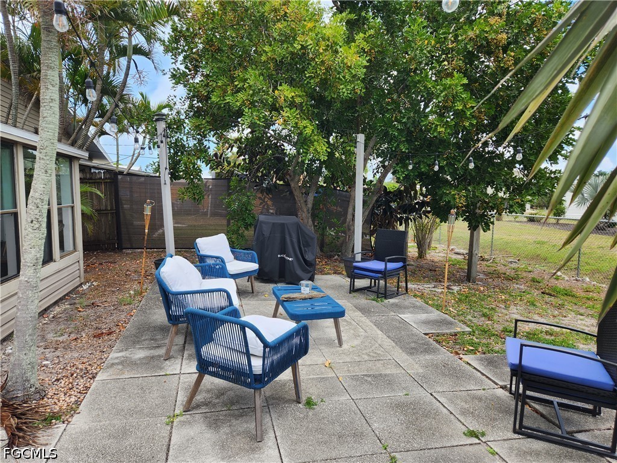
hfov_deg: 73.9
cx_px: 308
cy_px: 232
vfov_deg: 58.9
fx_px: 410
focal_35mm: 23
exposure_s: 1/457
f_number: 1.8
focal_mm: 5.4
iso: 20
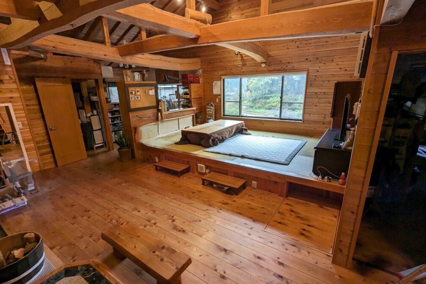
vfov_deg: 70.3
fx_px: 201
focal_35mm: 17
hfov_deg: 93.3
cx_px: 213
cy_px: 152
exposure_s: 1/60
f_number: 2.2
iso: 63
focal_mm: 2.35
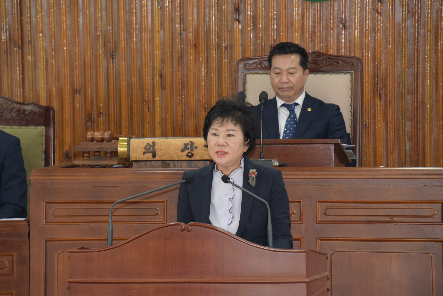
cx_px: 222
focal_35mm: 300
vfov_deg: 4.6
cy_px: 148
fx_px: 3693
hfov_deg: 6.9
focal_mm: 300
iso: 4500
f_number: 8
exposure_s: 1/200
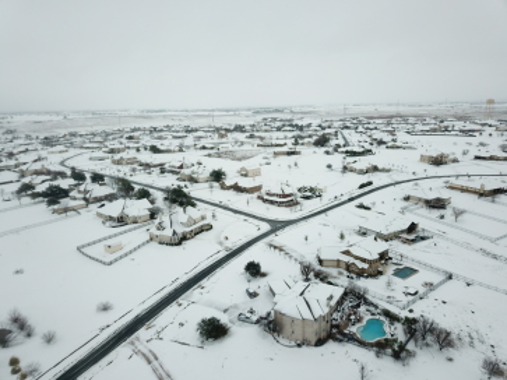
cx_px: 254
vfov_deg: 53.0
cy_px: 190
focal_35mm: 26
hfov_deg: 67.3
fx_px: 381
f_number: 2.2
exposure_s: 1/40
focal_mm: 4.73
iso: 100
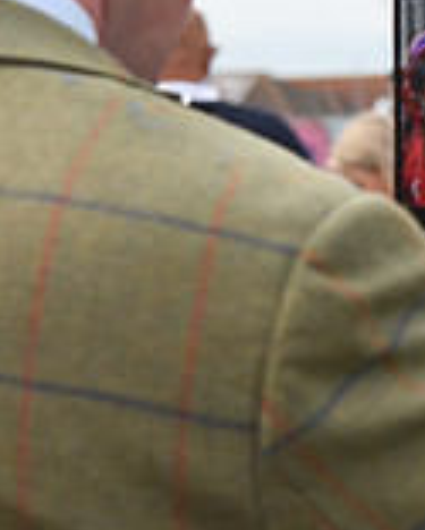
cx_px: 921
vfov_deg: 10.0
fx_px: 3016
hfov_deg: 7.6
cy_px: 216
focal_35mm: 192
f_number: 5
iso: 1000
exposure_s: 1/1000
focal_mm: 55
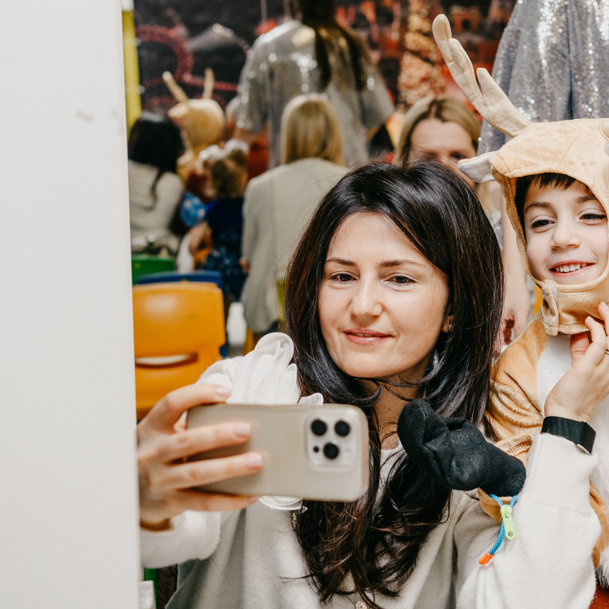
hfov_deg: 18.3
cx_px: 510
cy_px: 190
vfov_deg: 18.4
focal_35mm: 94
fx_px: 1871
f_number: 4.5
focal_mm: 50
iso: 250
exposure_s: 1/160
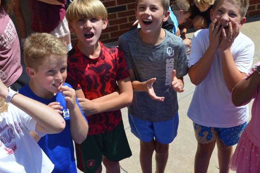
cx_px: 139
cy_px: 97
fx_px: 325
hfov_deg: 43.6
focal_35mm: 45
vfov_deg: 29.8
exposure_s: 1/250
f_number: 8
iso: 100
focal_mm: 20
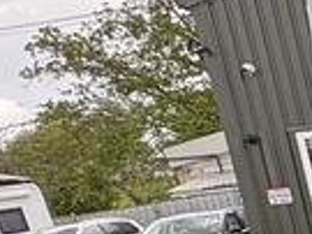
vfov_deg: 14.7
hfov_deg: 14.7
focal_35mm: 93
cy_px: 354
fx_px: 837
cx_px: 723
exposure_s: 1/239
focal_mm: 2.22
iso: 64
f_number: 2.2
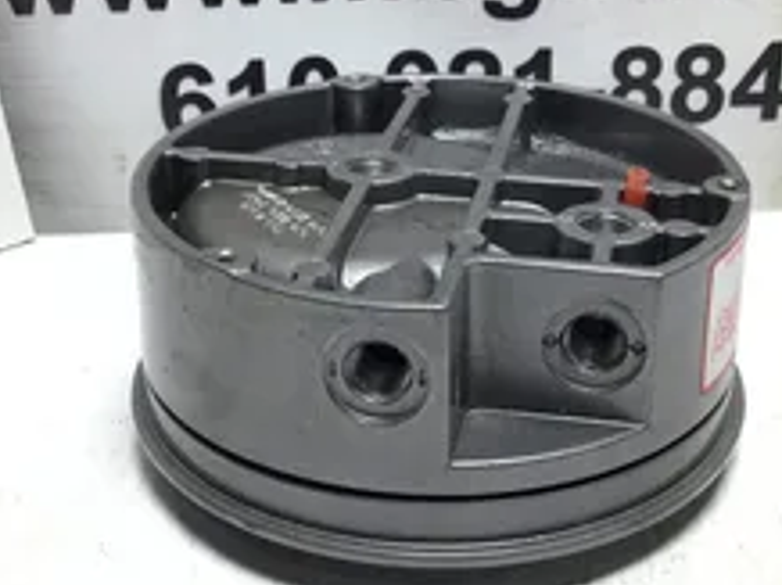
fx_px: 1286
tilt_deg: -27.3
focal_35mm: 57
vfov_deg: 25.6
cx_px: 427
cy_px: 284
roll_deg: -0.3
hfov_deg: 33.8
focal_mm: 3.3
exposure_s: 1/120
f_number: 2.4
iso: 50
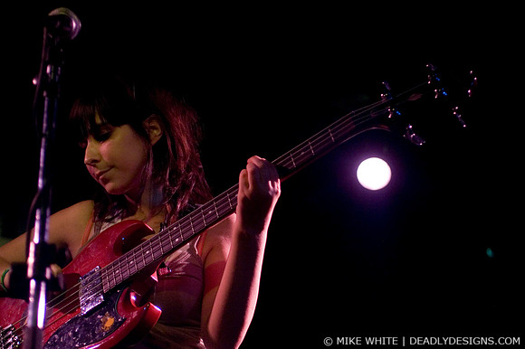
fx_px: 1049
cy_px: 174
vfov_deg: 18.9
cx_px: 262
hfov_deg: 28.1
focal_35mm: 72
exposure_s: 1/80
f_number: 2.8
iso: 800
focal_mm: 48
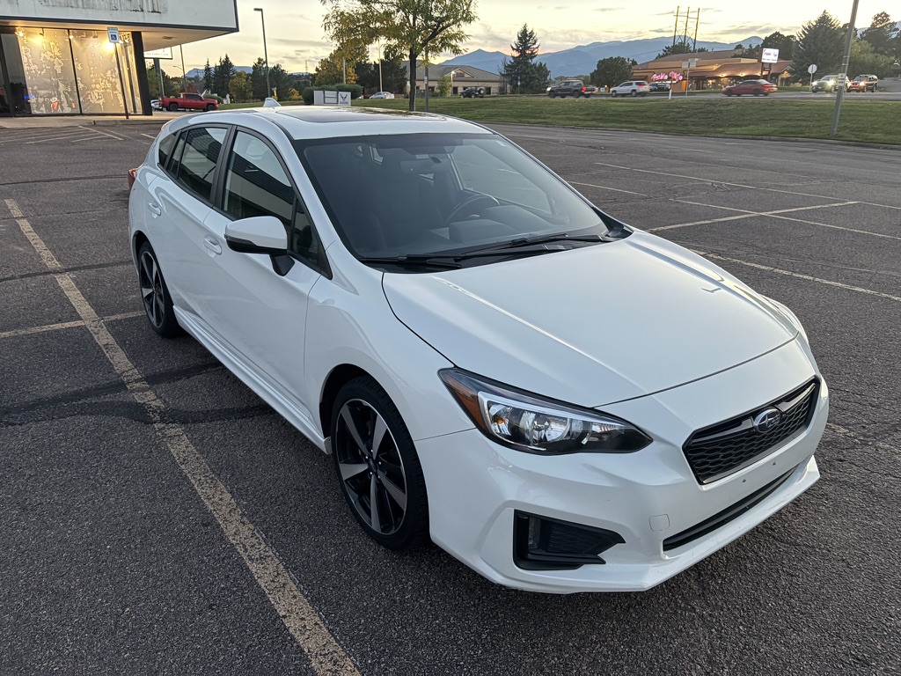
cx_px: 450
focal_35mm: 26
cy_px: 338
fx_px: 677
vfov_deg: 53.1
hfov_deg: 67.3
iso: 250
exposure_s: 1/60
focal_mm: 5.96
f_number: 1.6
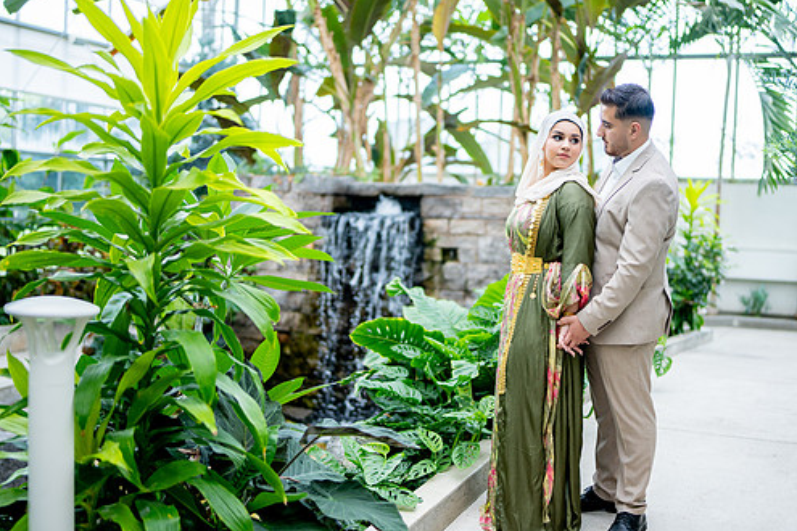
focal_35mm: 41
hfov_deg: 47.2
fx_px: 908
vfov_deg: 32.6
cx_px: 465
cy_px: 278
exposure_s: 1/800
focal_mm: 35
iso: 200
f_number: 1.2
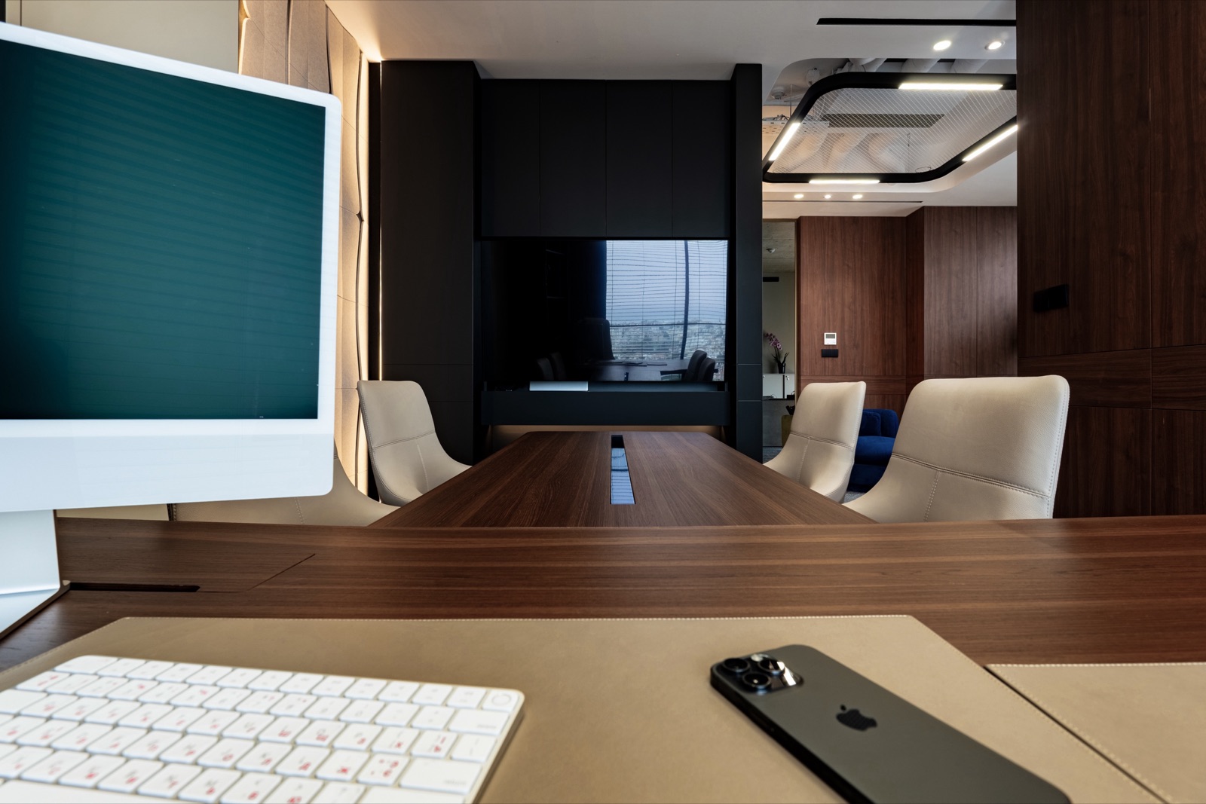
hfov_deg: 95.0
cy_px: 402
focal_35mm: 16
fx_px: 553
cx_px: 603
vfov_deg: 72.1
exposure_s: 1/80
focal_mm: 11
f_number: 5.6
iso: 100
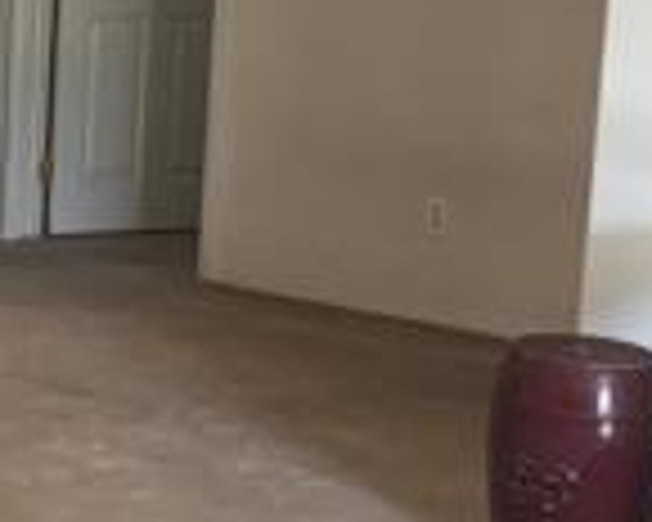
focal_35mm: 112
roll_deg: -1.7
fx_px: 2161
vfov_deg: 13.8
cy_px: 198
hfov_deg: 16.4
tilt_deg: -8.5
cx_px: -157
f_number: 1.6
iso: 320
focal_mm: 5.96
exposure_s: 1/60
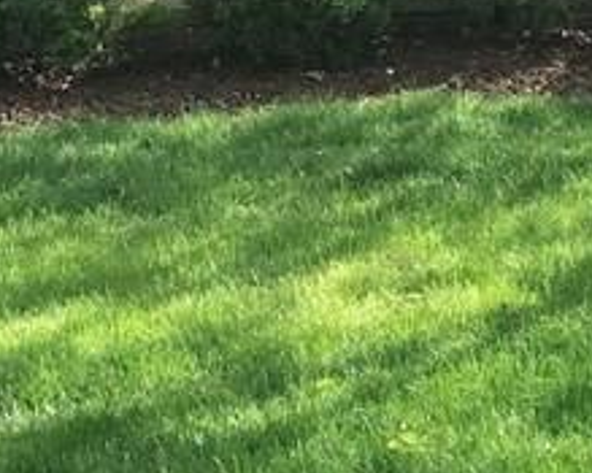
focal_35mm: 128
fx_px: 2242
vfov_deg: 11.6
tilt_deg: +1.1
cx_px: 581
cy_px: -211
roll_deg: +0.8
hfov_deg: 14.8
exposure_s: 1/618
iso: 20
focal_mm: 3.99
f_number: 1.8
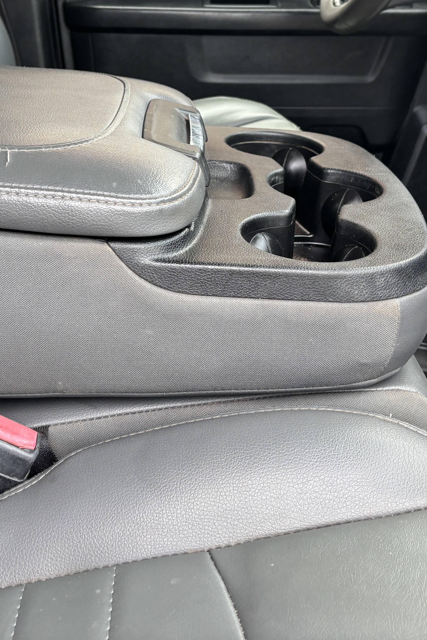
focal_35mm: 47
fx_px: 836
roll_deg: +2.6
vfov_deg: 41.5
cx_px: 161
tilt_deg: -22.3
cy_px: 224
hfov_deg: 28.5
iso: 80
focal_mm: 5.96
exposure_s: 1/121
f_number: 1.6
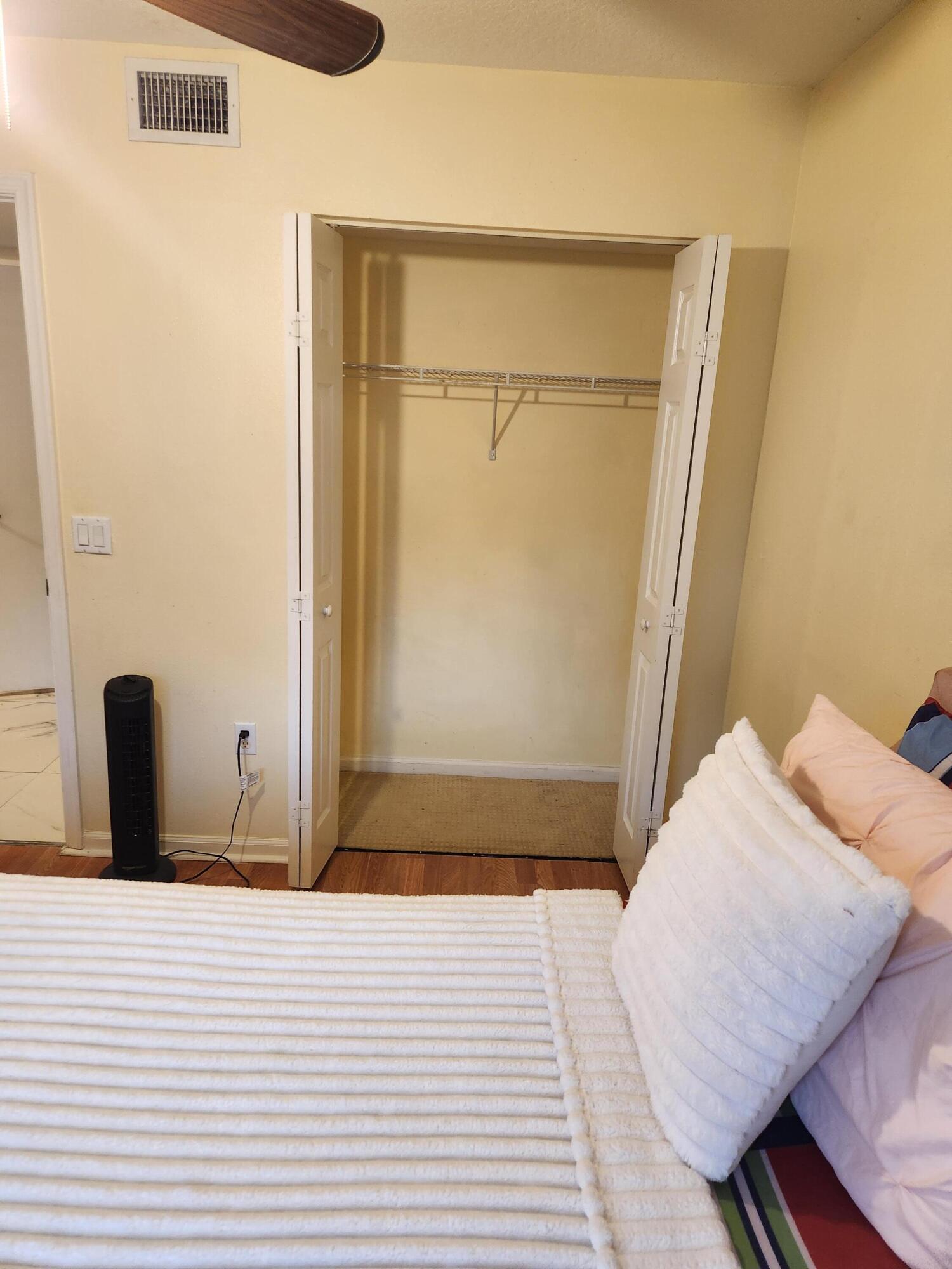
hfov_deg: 58.9
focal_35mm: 23
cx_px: 476
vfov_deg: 73.9
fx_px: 843
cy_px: 634
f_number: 1.8
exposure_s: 1/120
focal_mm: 5.4
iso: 320
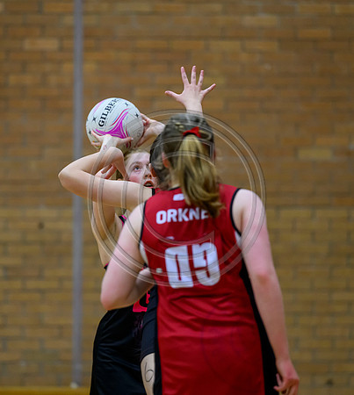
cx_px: 129
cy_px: 196
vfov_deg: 6.4
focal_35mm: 287
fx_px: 3521
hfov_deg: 5.8
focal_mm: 200
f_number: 3.2
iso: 4000
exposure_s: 1/800
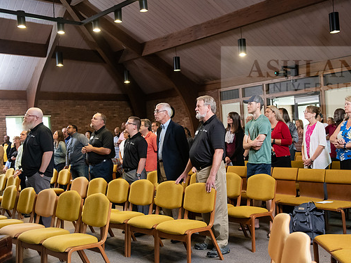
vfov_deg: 36.0
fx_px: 406
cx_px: 200
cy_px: 131
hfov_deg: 46.6
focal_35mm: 40
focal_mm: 36
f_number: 3.5
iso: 2500
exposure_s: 1/160
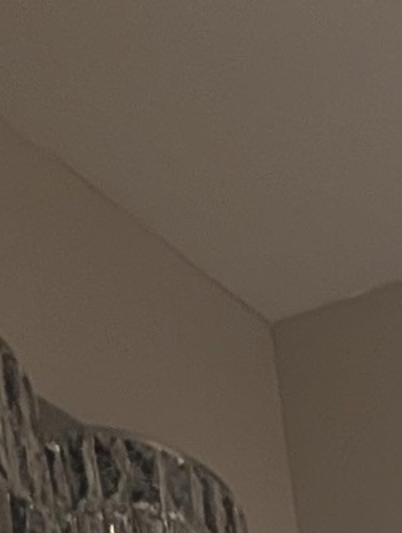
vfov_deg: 9.9
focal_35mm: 83
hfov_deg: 10.9
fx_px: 1281
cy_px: 1794
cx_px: 1240
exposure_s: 1/30
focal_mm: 2.02
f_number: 1.7
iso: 58
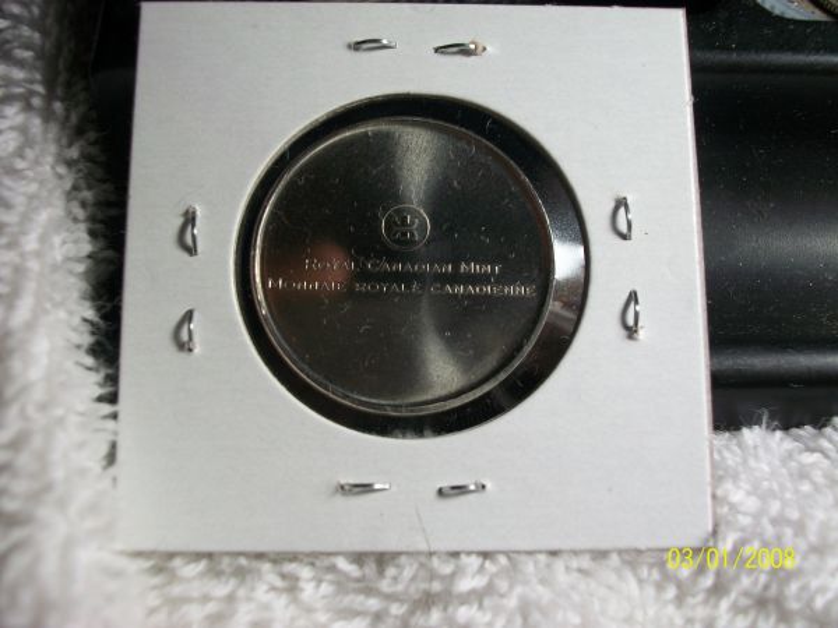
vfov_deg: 36.0
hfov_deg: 46.8
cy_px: 314
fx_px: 968
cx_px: 419
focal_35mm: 40
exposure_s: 1/100
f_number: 3.2
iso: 80
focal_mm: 7.1
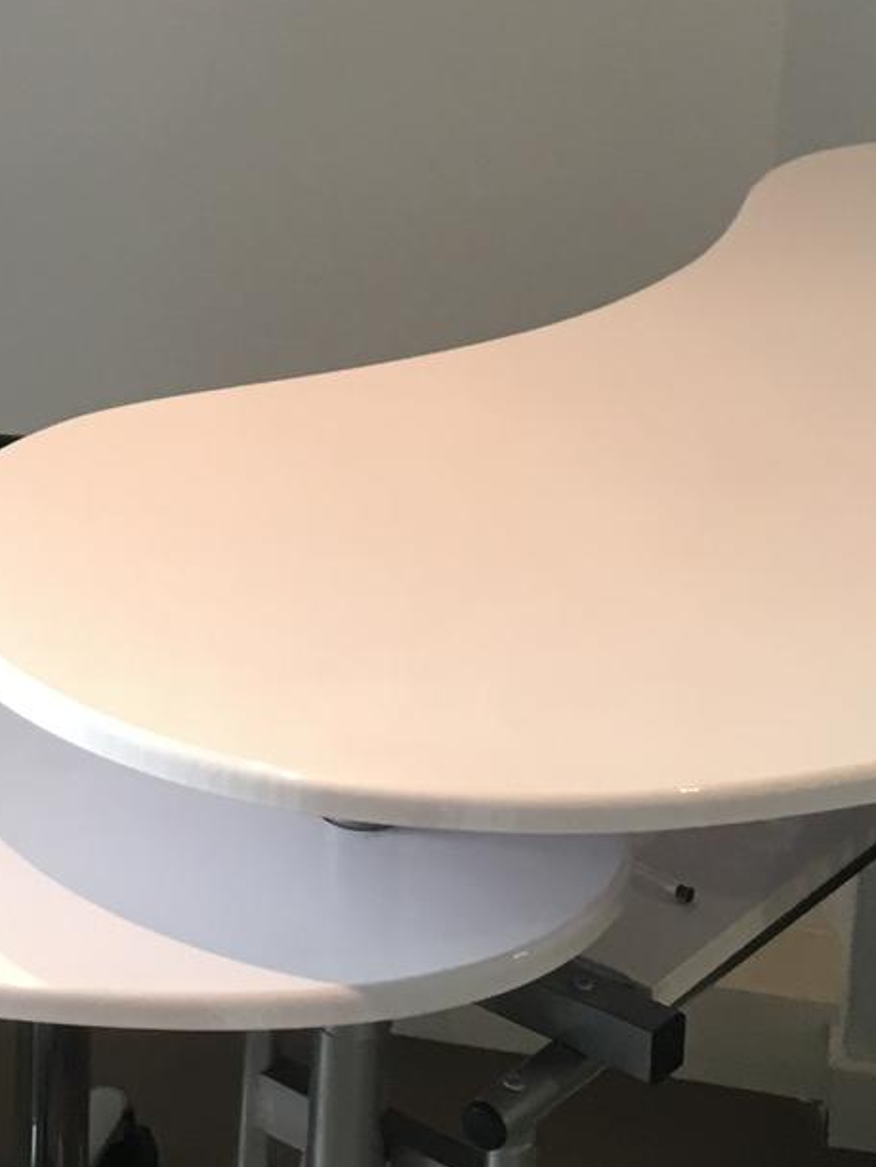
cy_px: -227
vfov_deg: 20.2
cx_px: 32
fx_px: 3070
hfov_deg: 16.0
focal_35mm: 91
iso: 100
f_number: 2.2
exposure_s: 1/33
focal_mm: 4.15
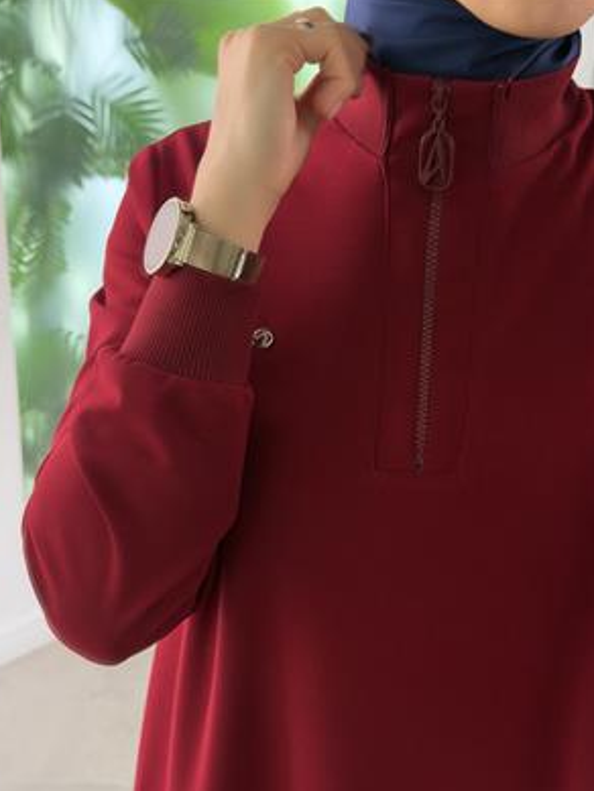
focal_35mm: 51
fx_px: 1166
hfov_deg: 28.6
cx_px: 283
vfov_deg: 37.5
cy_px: 410
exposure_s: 1/99
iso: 125
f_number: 1.78
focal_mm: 6.76
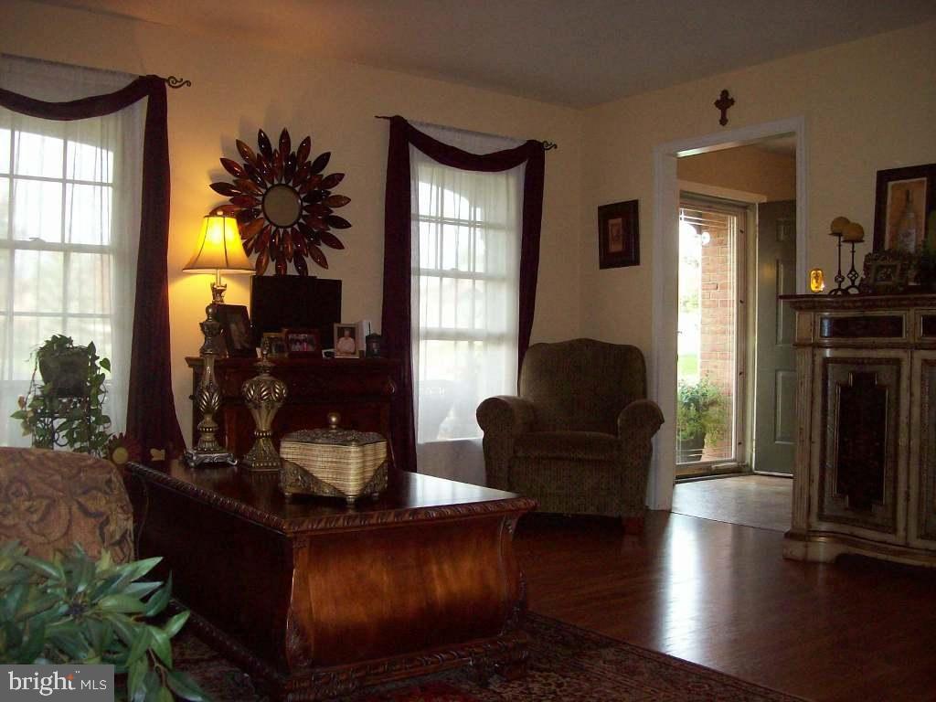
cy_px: 351
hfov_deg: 51.4
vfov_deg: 39.7
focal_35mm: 36
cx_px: 468
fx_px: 973
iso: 140
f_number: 2.7
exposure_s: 1/64
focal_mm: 6
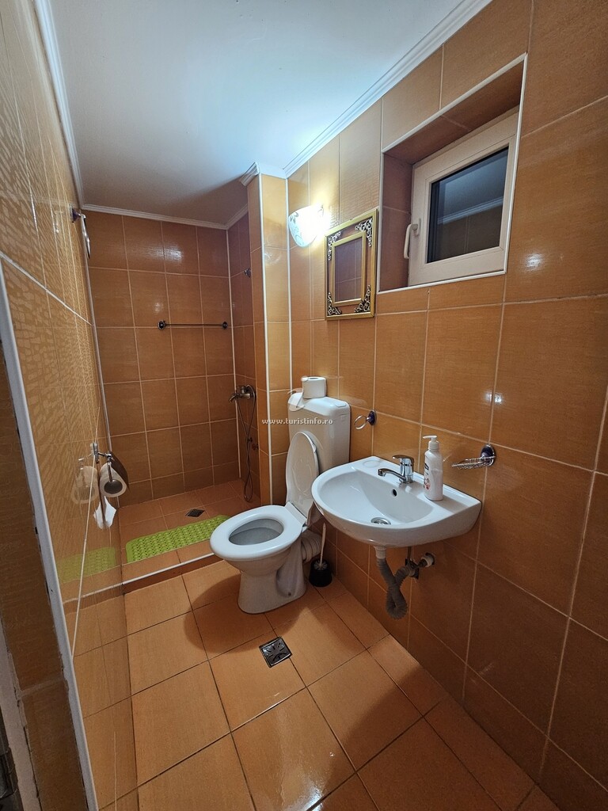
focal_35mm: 13
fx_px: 304
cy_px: 406
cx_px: 304
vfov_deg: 106.2
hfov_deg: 89.9
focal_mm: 2.2
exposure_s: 1/33
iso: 400
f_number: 2.2
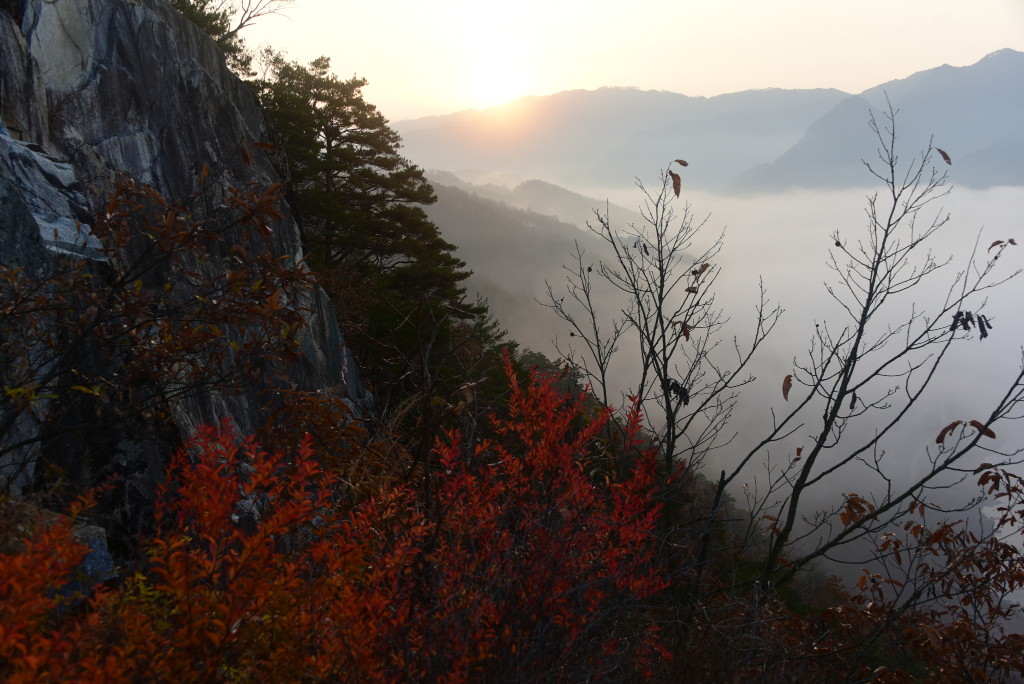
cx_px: 512
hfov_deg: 53.1
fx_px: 1024
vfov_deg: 36.9
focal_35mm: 36
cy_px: 342
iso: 400
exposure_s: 1/250
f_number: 6.3
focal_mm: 36
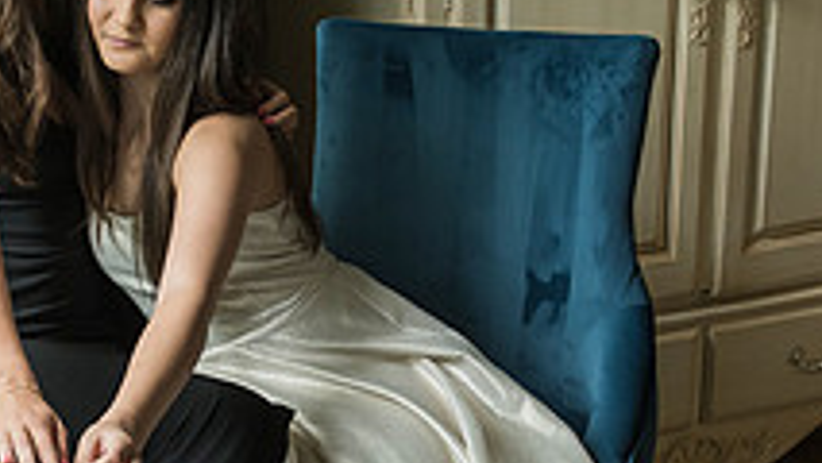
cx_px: 251
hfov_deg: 24.6
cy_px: 296
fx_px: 1875
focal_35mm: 86
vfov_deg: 14.1
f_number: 5
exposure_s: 1/100
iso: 1000
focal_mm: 29
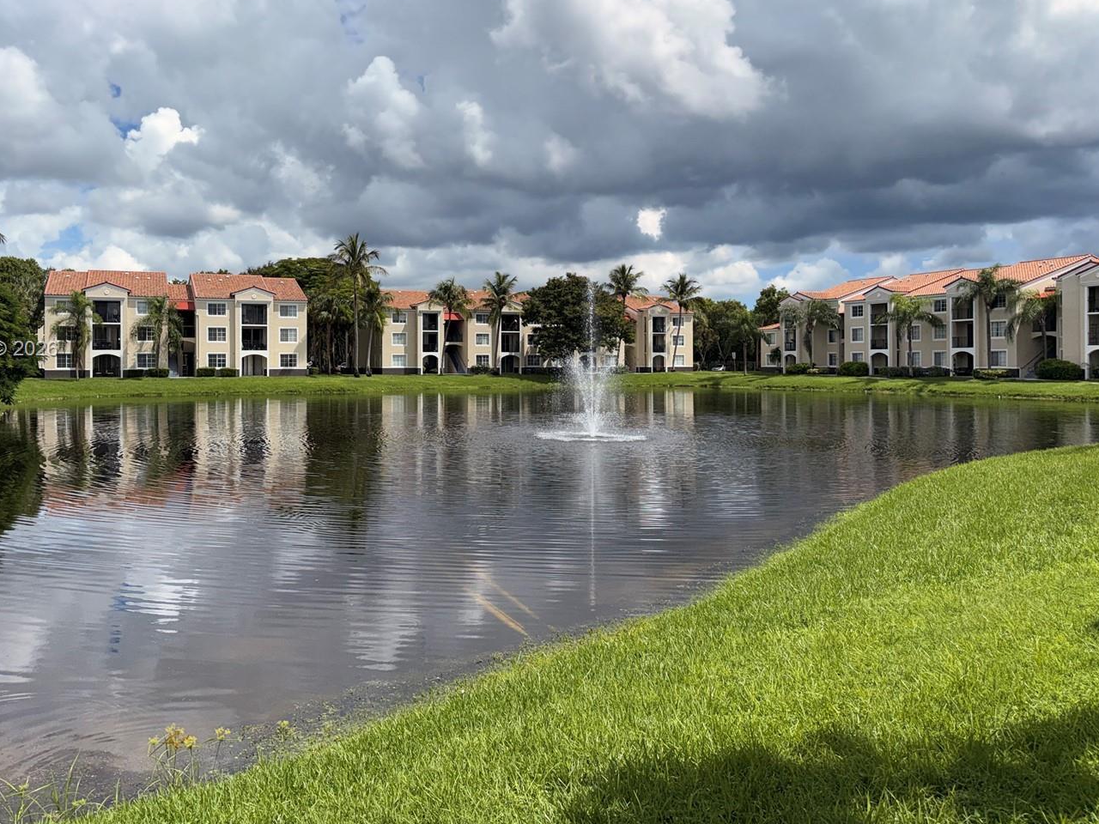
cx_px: 477
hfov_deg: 59.8
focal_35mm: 30
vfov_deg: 46.6
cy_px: 350
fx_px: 952
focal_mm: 6.76
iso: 64
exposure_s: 1/11905
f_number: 1.78
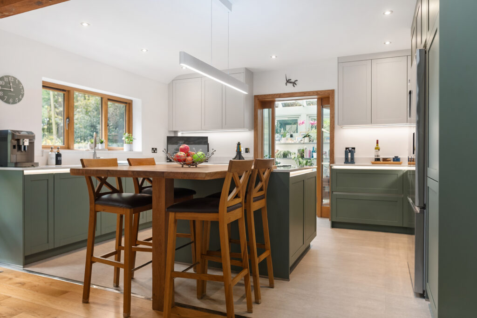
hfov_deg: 73.7
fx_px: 318
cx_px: 238
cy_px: 159
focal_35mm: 24
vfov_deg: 53.1
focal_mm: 16
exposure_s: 1/25
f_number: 2.2
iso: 400
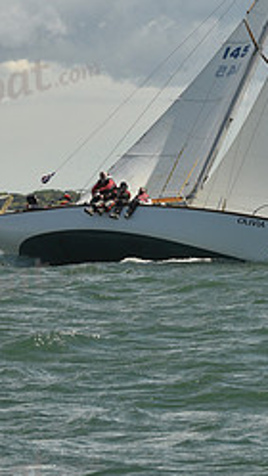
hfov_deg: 4.1
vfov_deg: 7.4
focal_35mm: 293
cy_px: 170
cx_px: 200
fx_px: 3703
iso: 320
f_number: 13
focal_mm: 120
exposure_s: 1/800
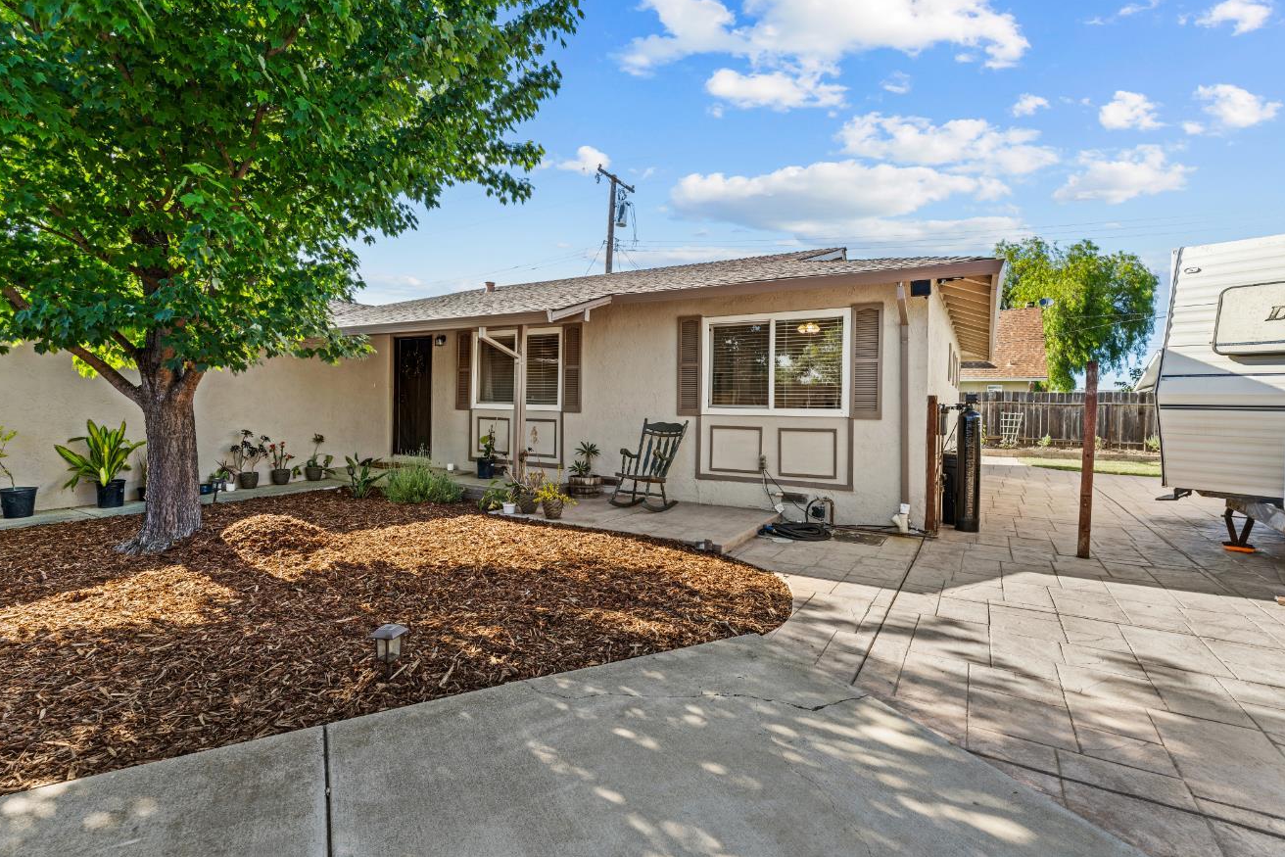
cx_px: 665
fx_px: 571
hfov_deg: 96.7
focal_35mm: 16
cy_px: 424
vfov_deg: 73.8
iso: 100
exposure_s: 1/15
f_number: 7.1
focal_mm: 14
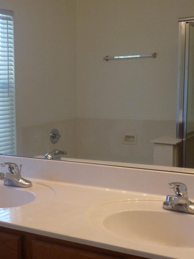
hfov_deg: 28.5
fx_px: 381
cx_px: 86
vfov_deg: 37.5
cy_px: 139
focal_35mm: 51
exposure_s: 1/60
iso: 250
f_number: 3.7
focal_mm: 6.4
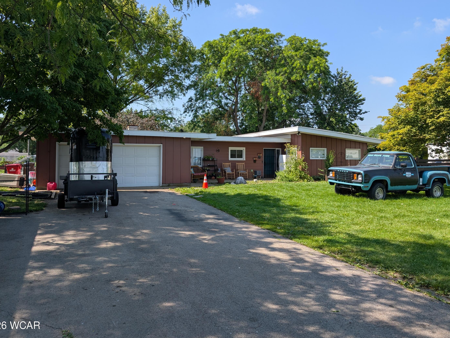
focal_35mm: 26
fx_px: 338
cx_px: 219
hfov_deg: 67.2
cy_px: 159
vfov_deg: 53.1
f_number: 1.68
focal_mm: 6.9
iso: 19
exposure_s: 1/651
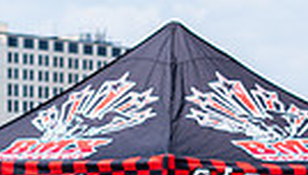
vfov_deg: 4.2
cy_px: 407
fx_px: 2365
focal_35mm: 289
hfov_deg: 7.4
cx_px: 262
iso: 50
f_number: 3.2
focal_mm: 50
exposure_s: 1/800
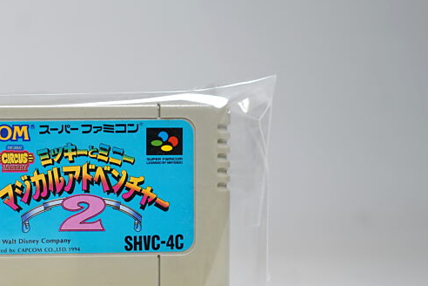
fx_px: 1189
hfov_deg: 19.8
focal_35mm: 100
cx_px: 2
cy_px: 275
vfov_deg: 13.5
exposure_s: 1/4
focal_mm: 41
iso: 64
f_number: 5
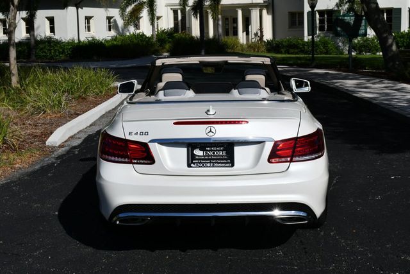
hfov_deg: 32.4
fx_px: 706
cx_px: 205
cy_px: 137
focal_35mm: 62
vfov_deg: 21.9
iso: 100
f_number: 11
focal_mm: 31
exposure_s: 1/500
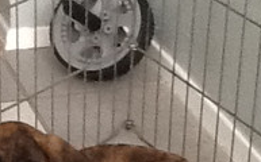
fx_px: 1101
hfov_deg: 13.3
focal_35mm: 155
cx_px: -26
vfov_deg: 8.4
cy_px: 144
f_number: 2.4
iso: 160
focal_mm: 2.03
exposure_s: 1/30
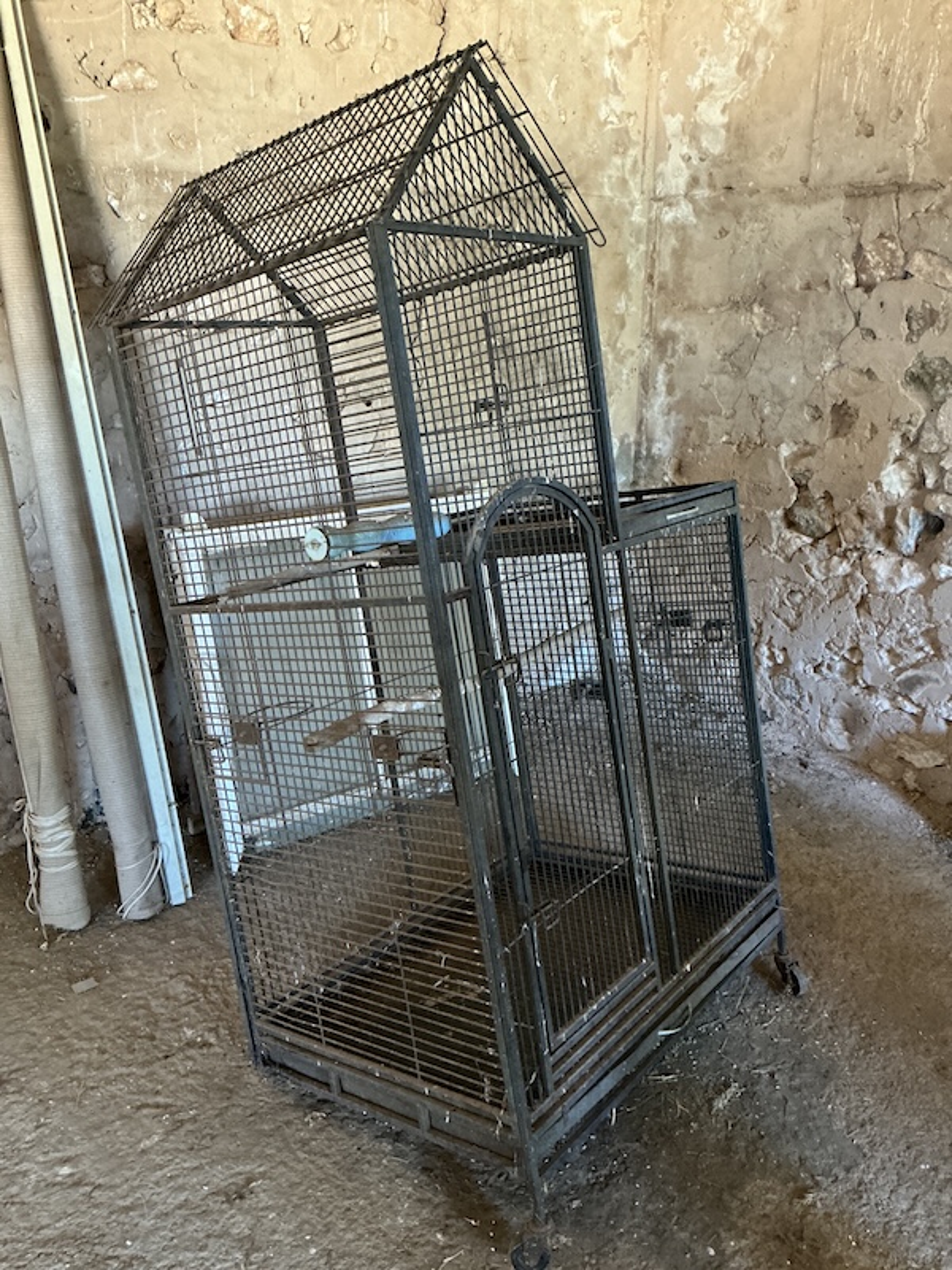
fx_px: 1027
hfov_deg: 49.7
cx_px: 476
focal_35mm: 28
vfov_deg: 63.4
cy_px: 635
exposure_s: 1/40
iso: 320
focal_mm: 3
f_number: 1.8
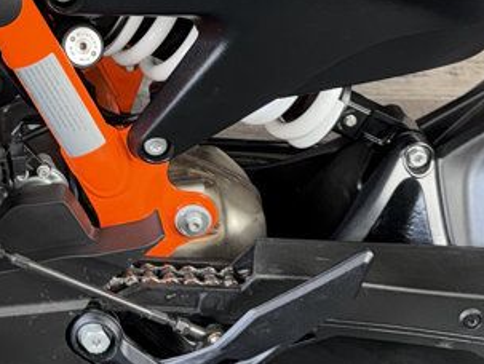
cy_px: -61
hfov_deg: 22.7
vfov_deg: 17.5
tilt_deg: -7.0
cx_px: -53
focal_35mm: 81
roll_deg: -0.1
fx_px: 1134
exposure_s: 1/22
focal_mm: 6.76
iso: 64
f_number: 1.78
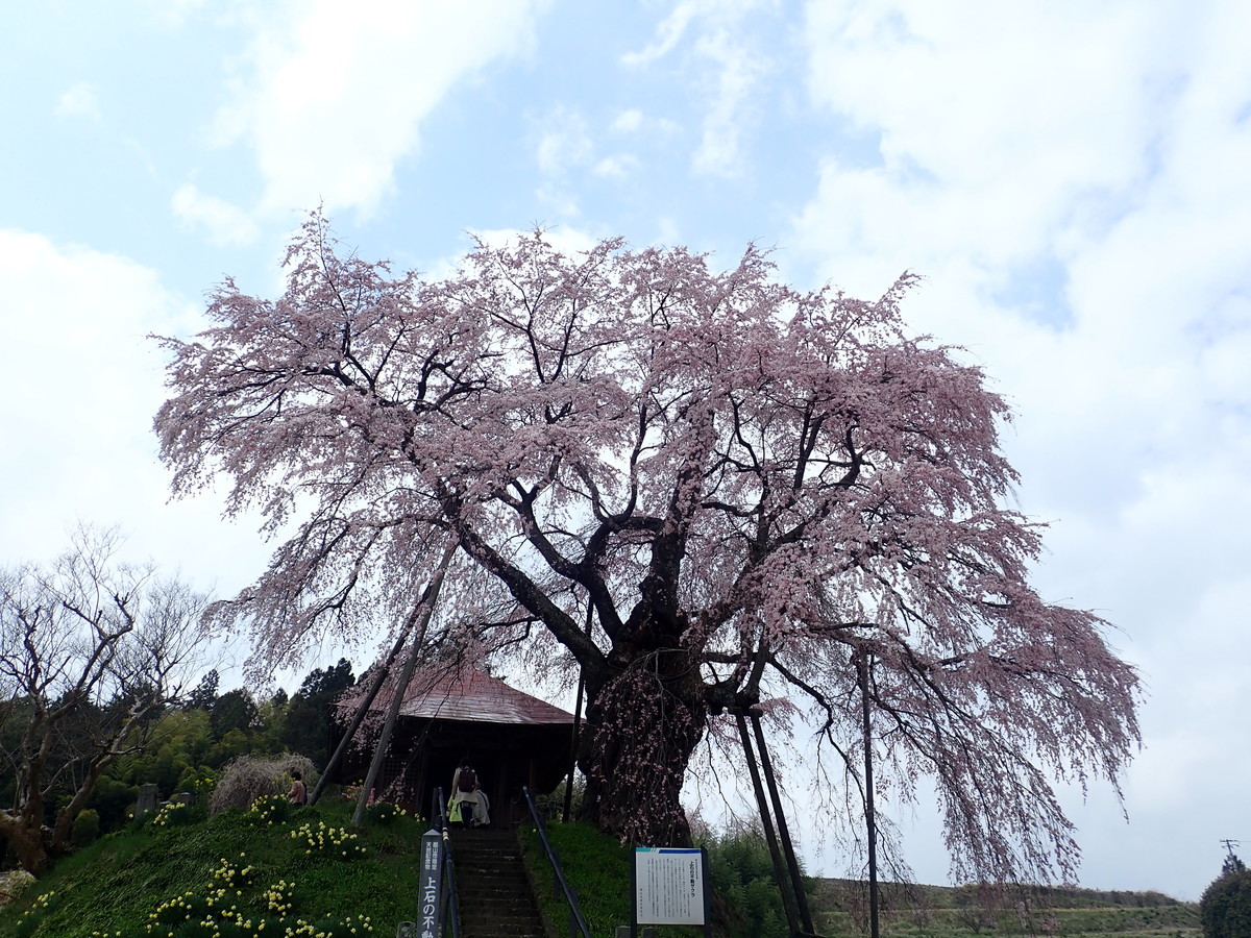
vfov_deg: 49.7
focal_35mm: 28
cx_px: 626
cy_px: 469
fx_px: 1012
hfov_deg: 63.4
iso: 100
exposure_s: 1/160
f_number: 9
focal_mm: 5.14
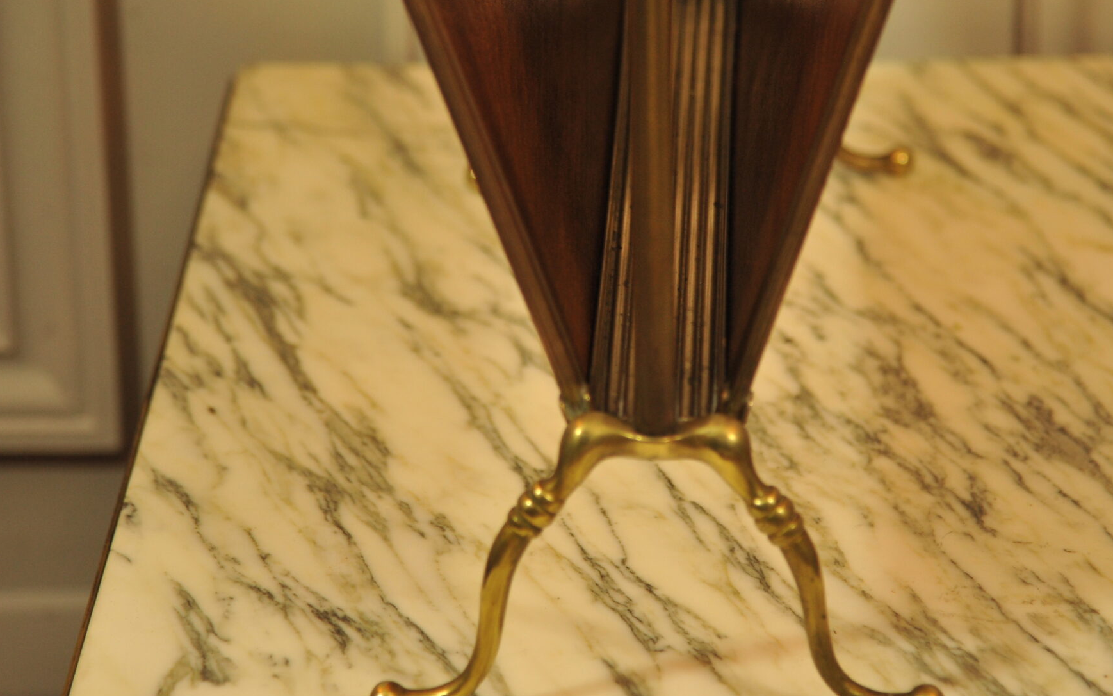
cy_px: 261
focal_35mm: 180
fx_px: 5460
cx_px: 627
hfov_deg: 11.6
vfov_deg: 7.3
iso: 1250
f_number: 4
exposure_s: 1/125
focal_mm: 120
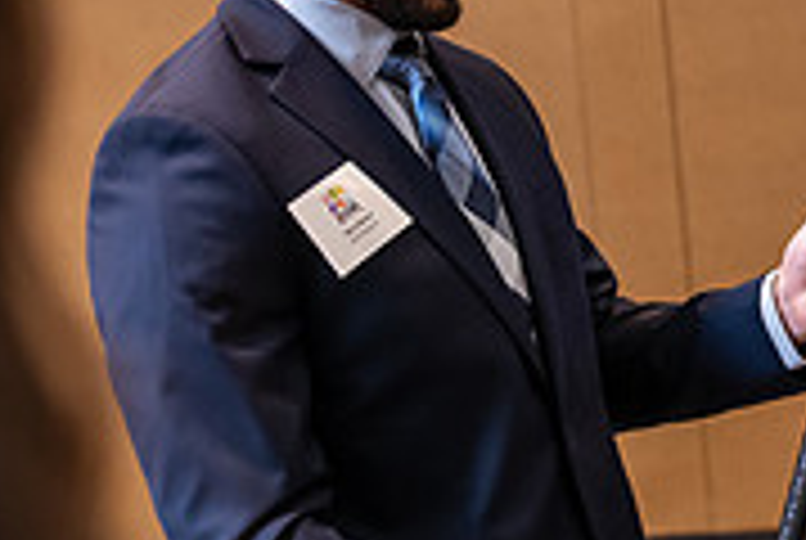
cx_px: 752
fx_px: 2758
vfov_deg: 11.2
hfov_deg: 16.4
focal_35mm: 123
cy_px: 124
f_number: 3.2
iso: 2000
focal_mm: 38
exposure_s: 1/160
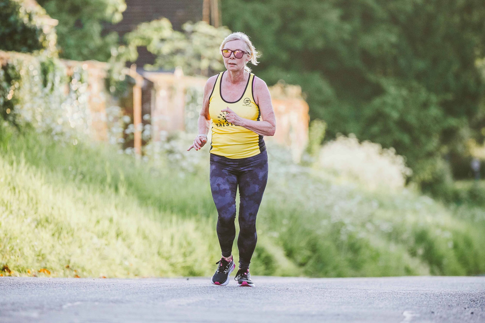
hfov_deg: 6.9
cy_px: 162
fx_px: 4042
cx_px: 242
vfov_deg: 4.6
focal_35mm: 300
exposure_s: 1/1250
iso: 500
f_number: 2.8
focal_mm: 200
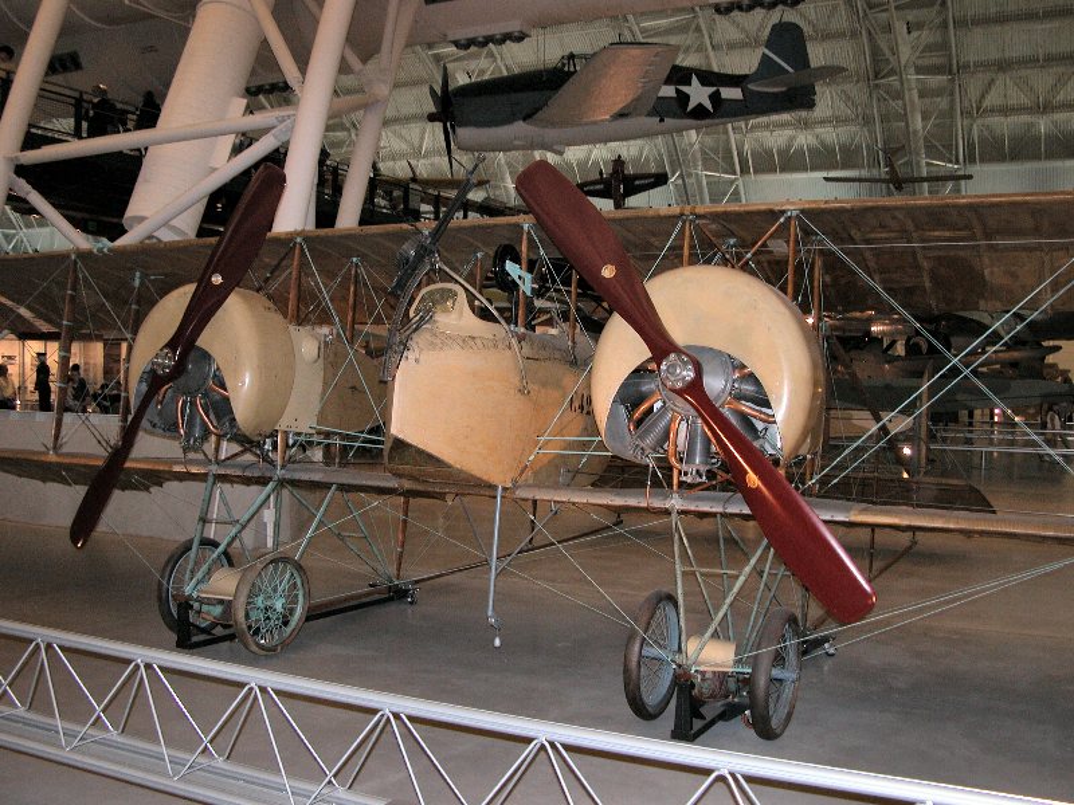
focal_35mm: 35
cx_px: 537
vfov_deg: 40.7
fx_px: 1086
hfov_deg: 52.6
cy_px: 402
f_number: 2.8
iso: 200
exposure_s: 1/60
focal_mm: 8.9
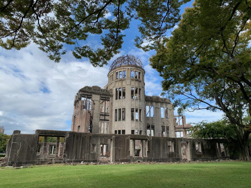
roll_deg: -0.3
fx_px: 189
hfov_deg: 67.3
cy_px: 94
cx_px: 126
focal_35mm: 26
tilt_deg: +17.2
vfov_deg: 53.1
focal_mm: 4.25
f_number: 1.8
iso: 25
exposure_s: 1/1812
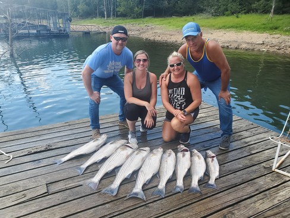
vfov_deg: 53.1
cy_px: 109
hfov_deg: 67.3
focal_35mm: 26
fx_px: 218
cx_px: 145
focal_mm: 4.3
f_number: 2.4
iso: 50
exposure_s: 1/407
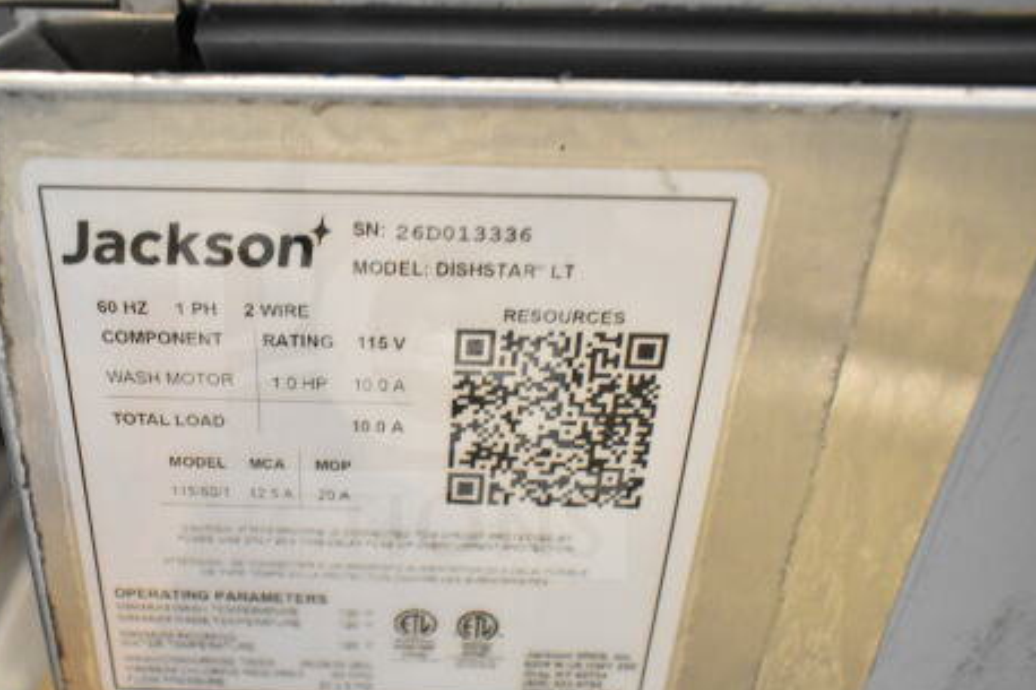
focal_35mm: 36
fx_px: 1036
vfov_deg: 36.8
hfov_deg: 52.4
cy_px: 399
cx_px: 371
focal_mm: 18
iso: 8000
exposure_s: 1/30
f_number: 3.5
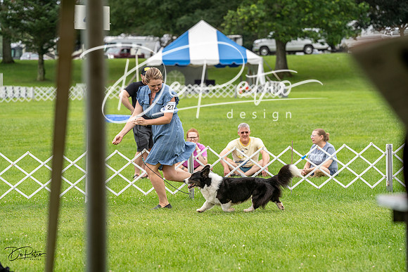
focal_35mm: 138
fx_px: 1564
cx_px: 204
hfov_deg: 14.9
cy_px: 136
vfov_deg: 9.9
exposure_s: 1/800
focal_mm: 138
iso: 400
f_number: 5
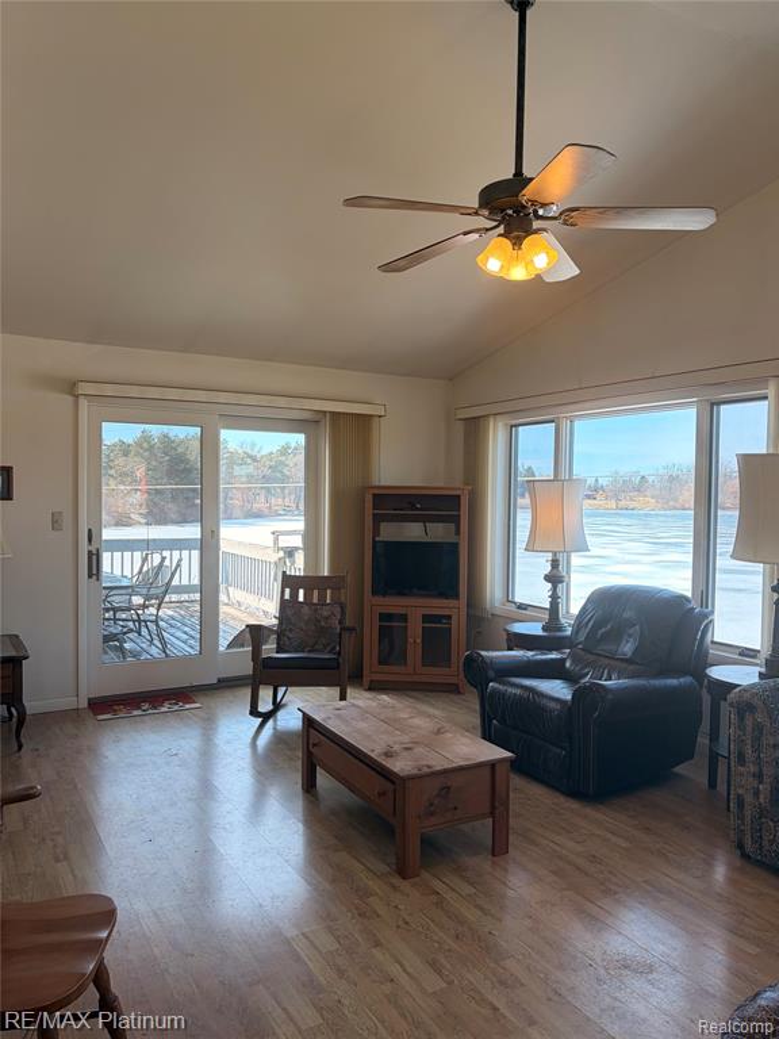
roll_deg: -1.3
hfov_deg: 53.1
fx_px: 780
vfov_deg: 67.3
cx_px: 390
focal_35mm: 26
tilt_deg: -1.4
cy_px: 520
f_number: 1.6
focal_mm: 5.96
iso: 50
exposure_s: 1/234
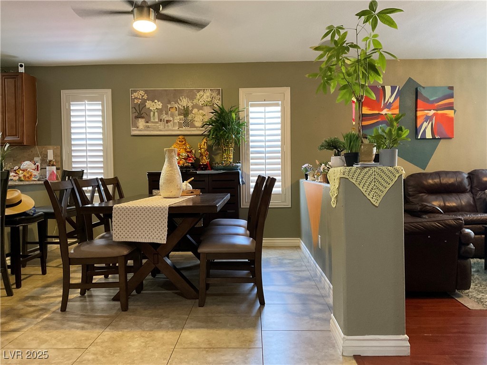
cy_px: 182
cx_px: 244
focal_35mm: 29
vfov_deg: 48.2
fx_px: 408
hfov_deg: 61.7
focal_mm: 3
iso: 250
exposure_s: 1/40
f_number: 1.8
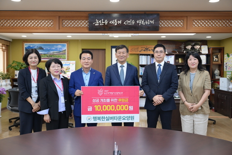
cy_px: 78
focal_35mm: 36
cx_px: 116
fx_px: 232
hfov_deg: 53.1
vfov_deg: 36.9
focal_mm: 36
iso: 1250
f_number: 3.5
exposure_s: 1/200
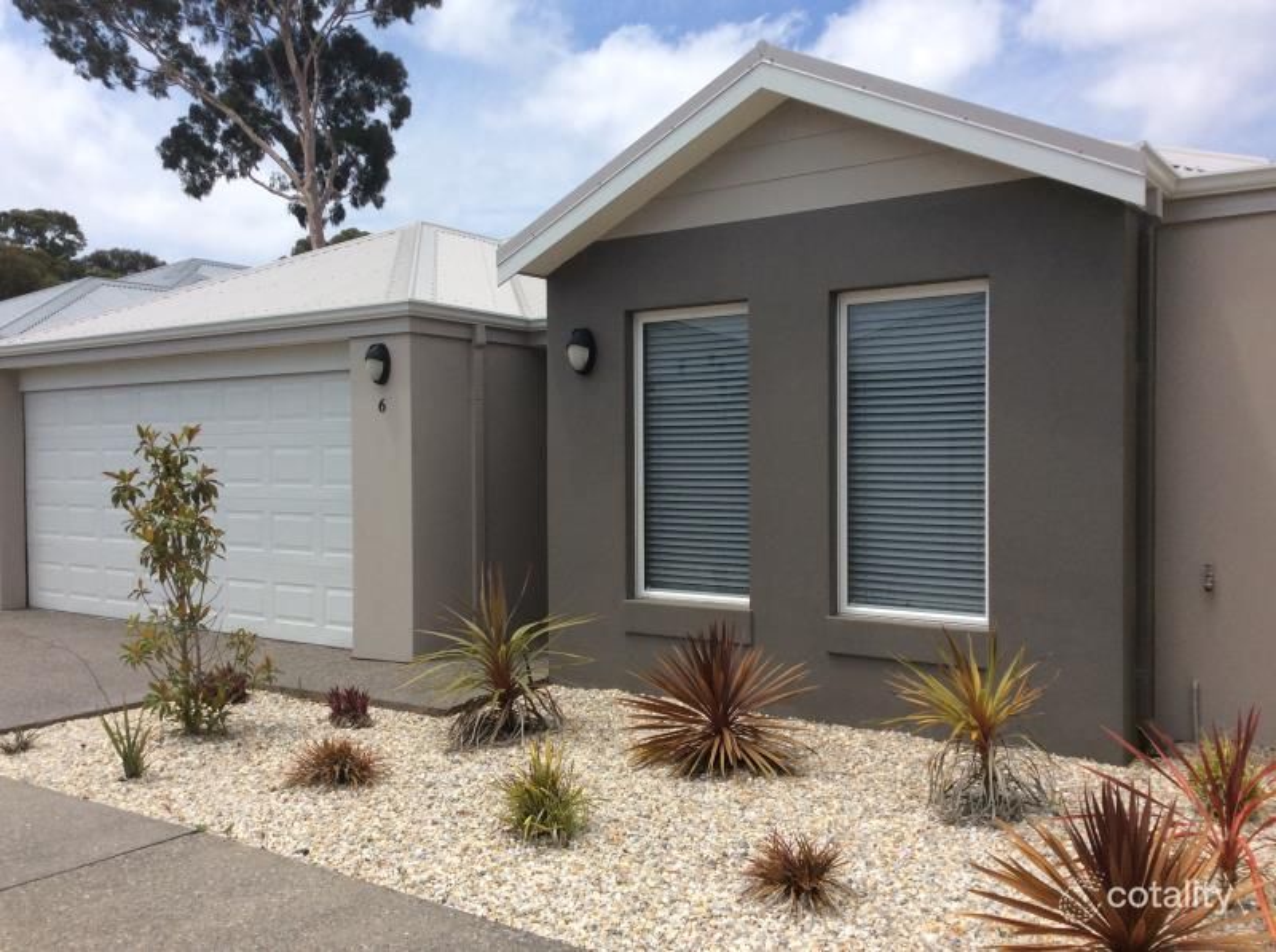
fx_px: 1177
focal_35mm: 32
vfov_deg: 44.0
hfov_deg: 56.9
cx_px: 638
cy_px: 476
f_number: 2.4
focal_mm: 3.3
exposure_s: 1/1845
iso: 32
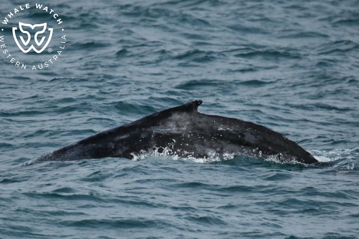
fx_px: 5982
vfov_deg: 2.3
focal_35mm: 600
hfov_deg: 3.4
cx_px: 180
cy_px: 120
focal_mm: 600
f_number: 6.3
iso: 2000
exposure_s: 1/8000
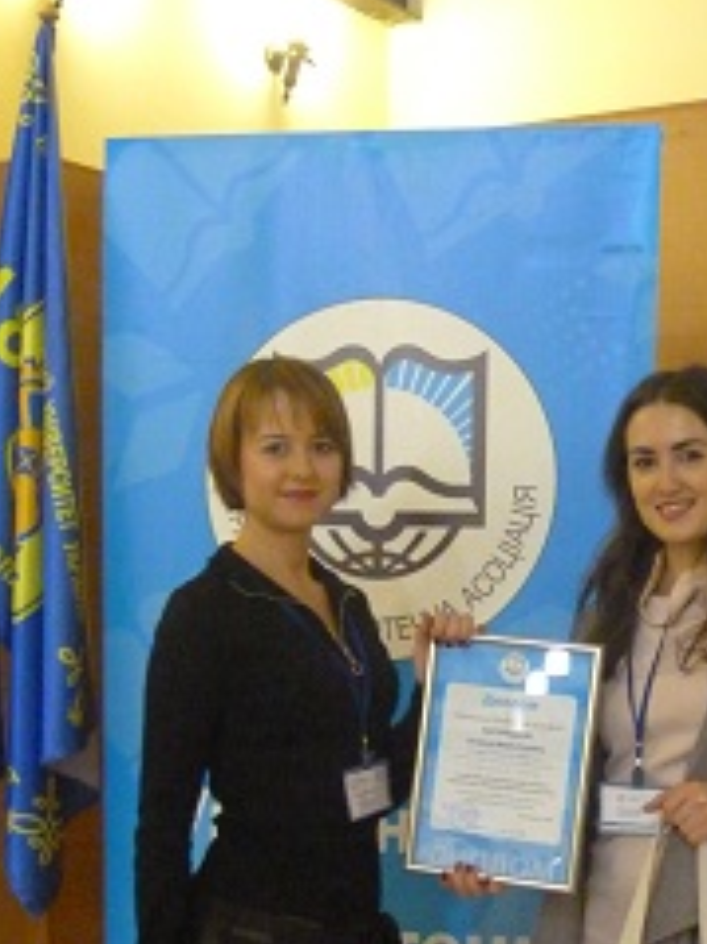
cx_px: 452
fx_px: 1826
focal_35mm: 67
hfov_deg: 21.9
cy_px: 826
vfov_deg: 28.0
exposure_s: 1/30
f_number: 3
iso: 1000
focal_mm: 5.7
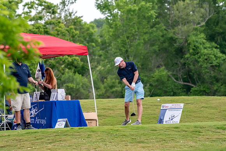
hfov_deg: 5.1
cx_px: 113
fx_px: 2543
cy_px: 76
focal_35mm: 405
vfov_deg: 3.4
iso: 1600
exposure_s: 1/2000
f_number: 5.6
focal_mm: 270
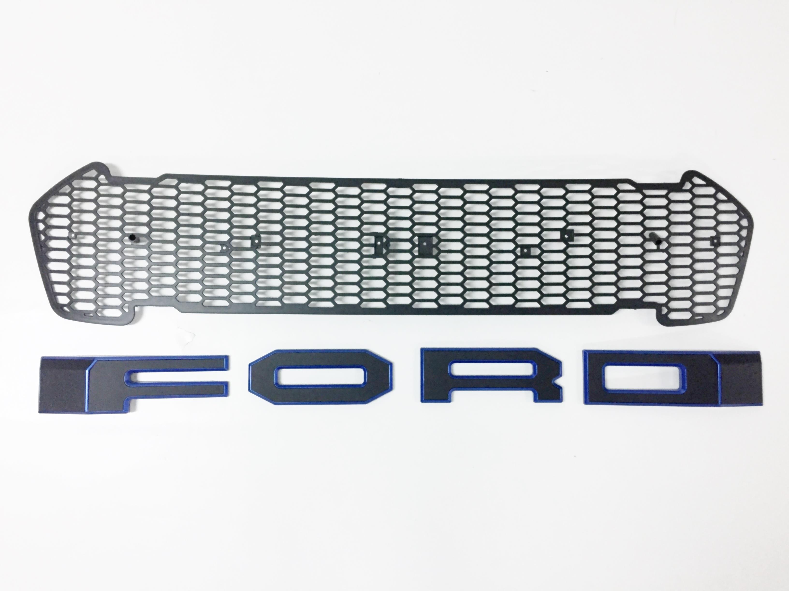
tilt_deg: -86.3
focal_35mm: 29
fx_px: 661
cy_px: 296
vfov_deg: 48.2
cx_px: 394
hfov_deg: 61.7
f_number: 2.2
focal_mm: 4.15
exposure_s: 1/33
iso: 200
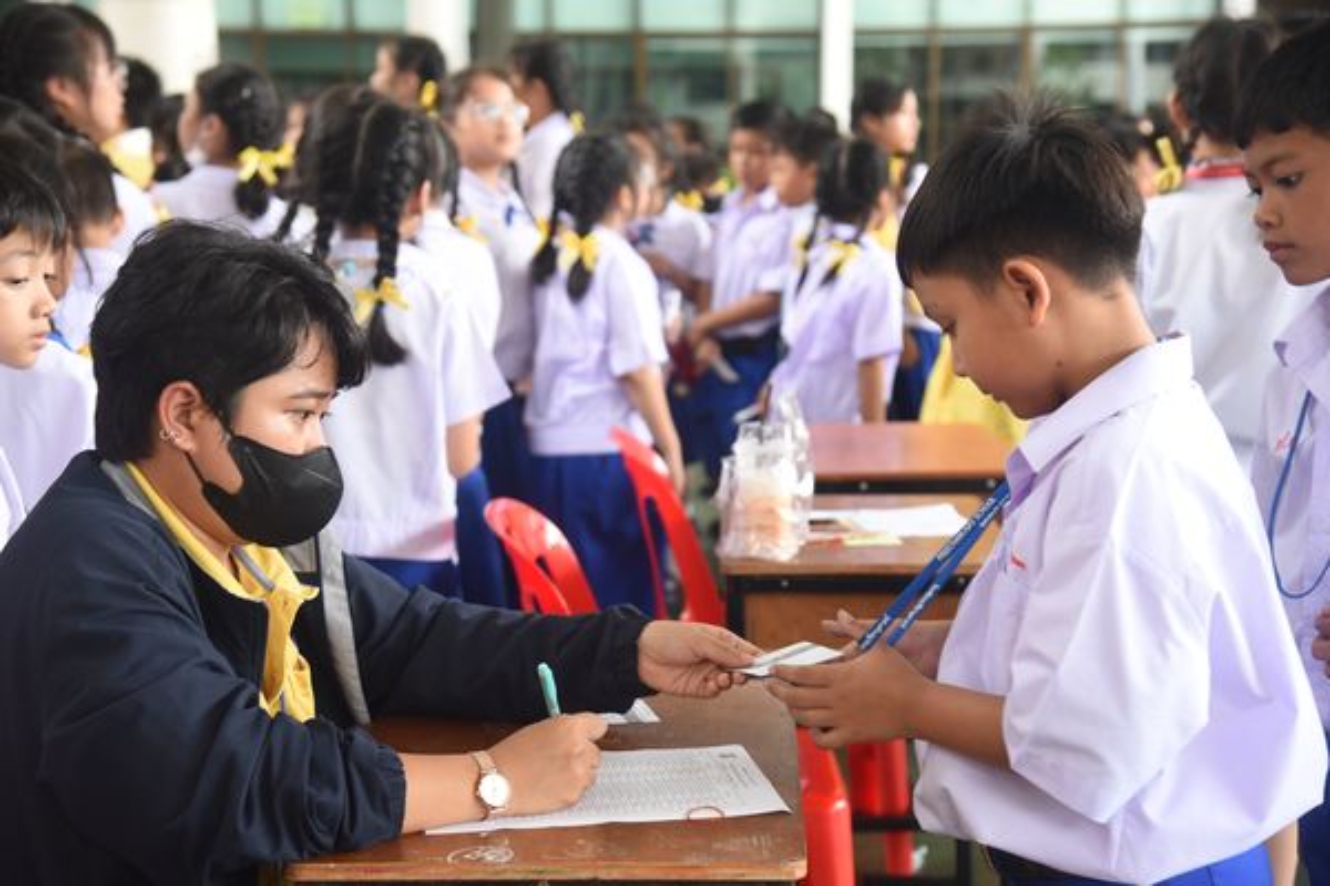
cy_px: 443
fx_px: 2290
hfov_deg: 32.4
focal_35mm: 62
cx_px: 665
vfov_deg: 21.9
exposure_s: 1/125
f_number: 4.5
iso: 800
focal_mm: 62
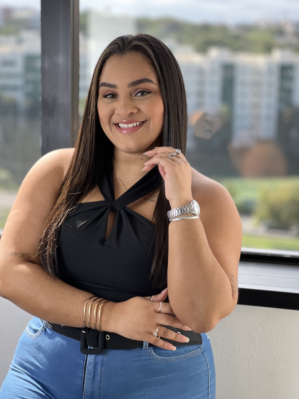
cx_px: 150
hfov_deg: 19.1
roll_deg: -1.6
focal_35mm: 77
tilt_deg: -9.3
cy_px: 200
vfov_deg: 25.3
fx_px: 887
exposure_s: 1/60
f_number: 2.8
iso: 160
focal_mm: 9
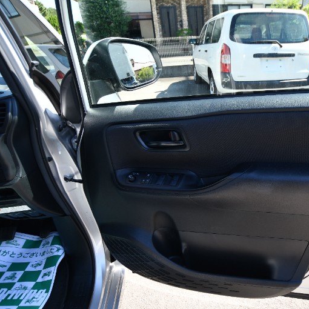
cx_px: 227
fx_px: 242
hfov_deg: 61.8
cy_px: 160
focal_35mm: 24
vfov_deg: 65.0
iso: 220
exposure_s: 1/250
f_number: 5.6
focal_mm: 12
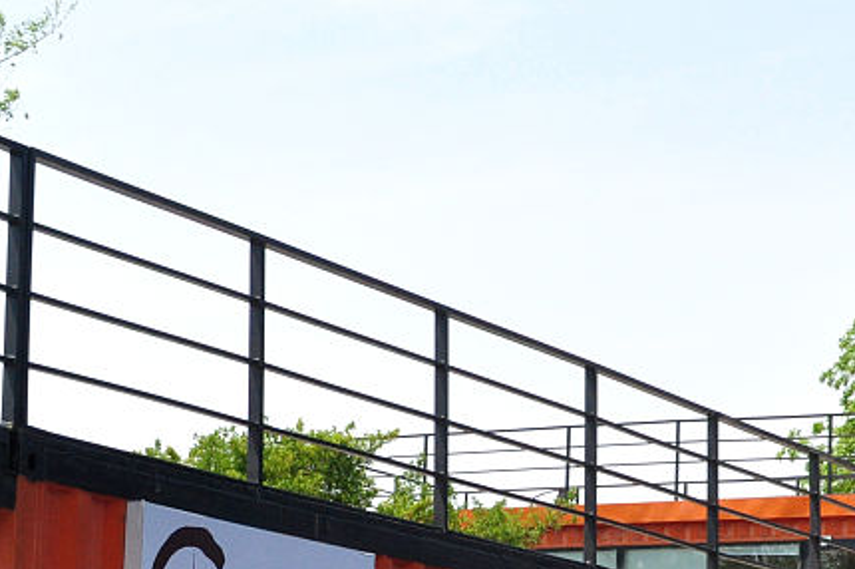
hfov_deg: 16.9
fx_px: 2881
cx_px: 553
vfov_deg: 11.1
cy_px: 616
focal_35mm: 121
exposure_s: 1/640
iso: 800
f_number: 11
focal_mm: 29
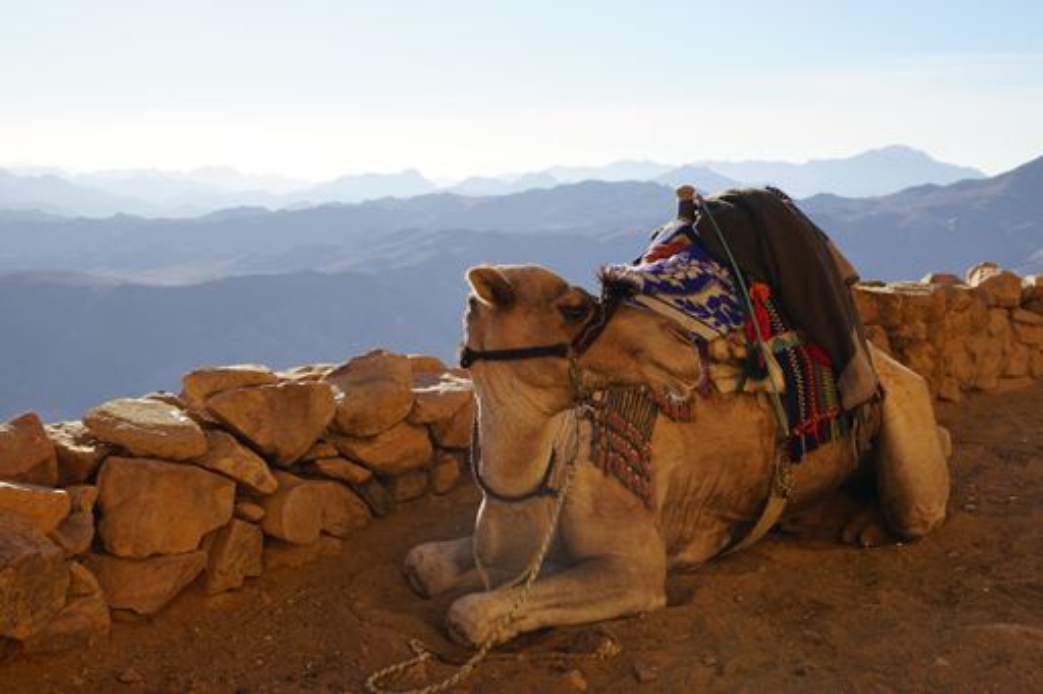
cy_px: 347
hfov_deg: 39.6
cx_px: 522
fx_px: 1448
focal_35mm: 50
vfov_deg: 27.0
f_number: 9
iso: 100
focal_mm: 50
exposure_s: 1/125
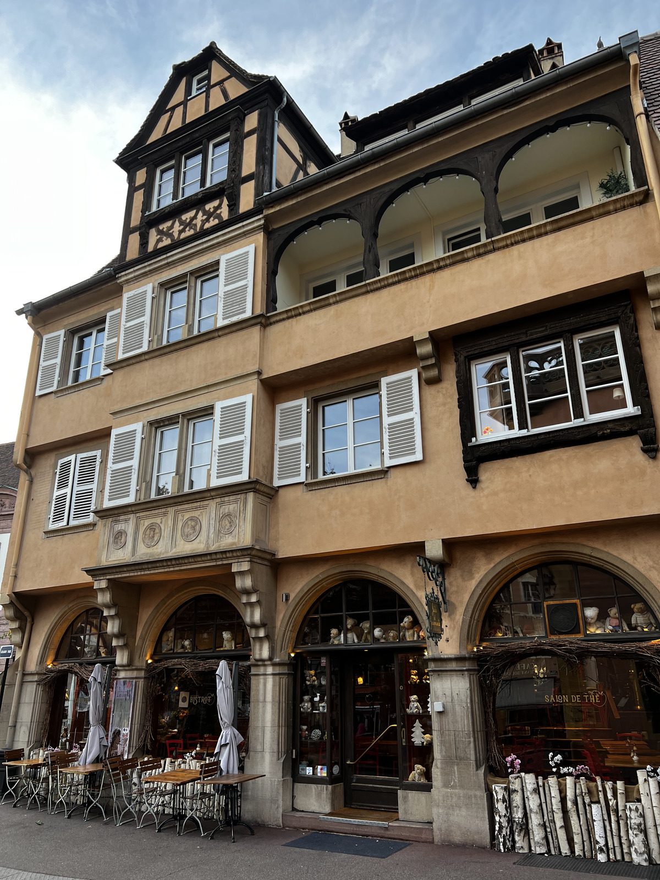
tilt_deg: +21.0
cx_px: 330
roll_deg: +0.5
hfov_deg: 53.1
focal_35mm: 26
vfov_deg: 67.3
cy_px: 440
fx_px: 661
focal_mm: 5.7
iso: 64
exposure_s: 1/121
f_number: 1.5
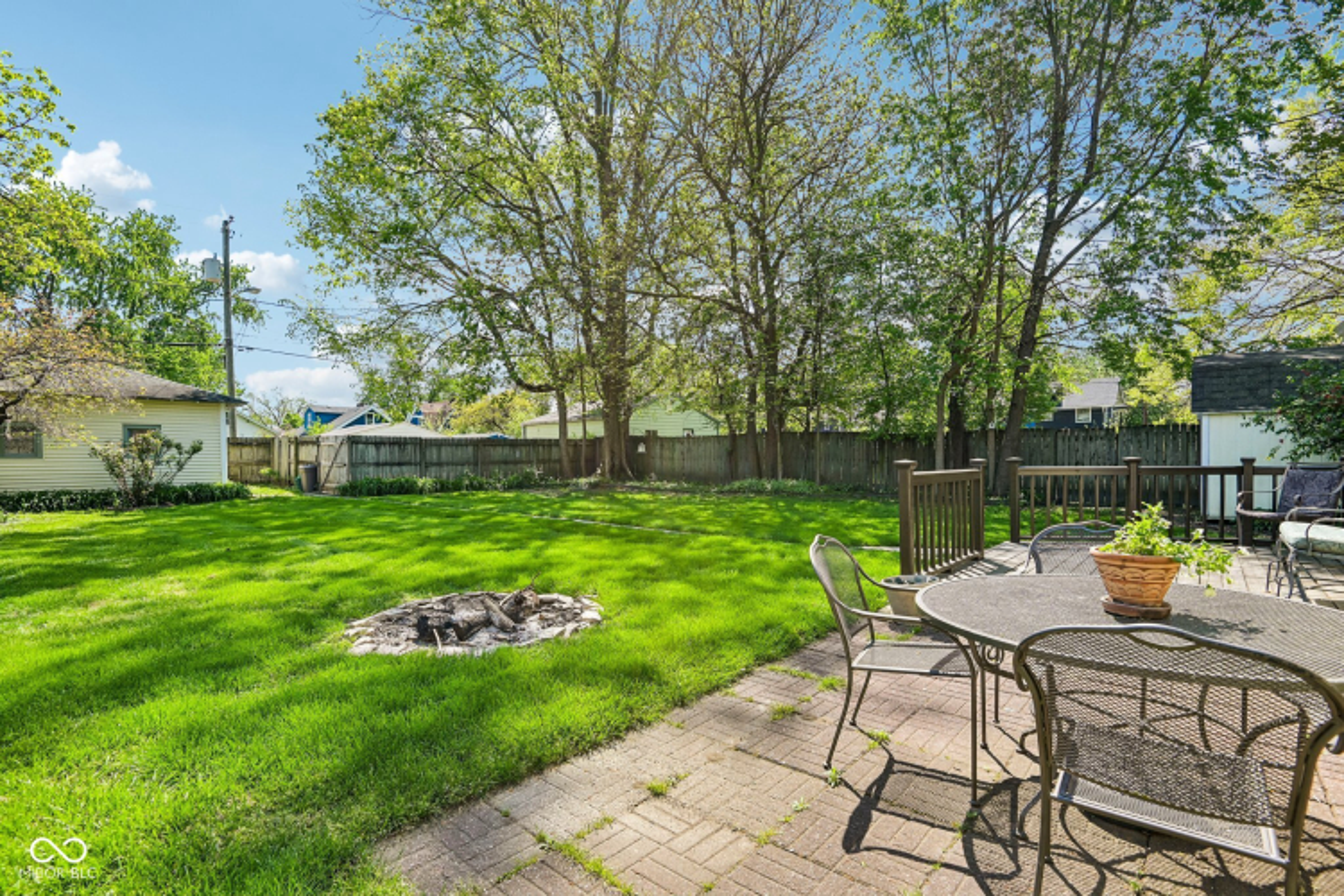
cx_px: 672
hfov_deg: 96.7
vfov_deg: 73.7
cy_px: 448
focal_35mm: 16
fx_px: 597
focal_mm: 16
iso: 100
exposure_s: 1/160
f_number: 8
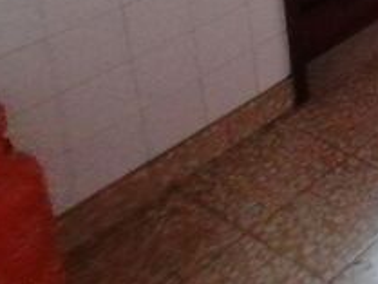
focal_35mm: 65
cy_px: -238
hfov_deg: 20.2
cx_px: 701
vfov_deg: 17.8
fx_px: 710
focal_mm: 2.84
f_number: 2.4
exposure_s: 1/25
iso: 400
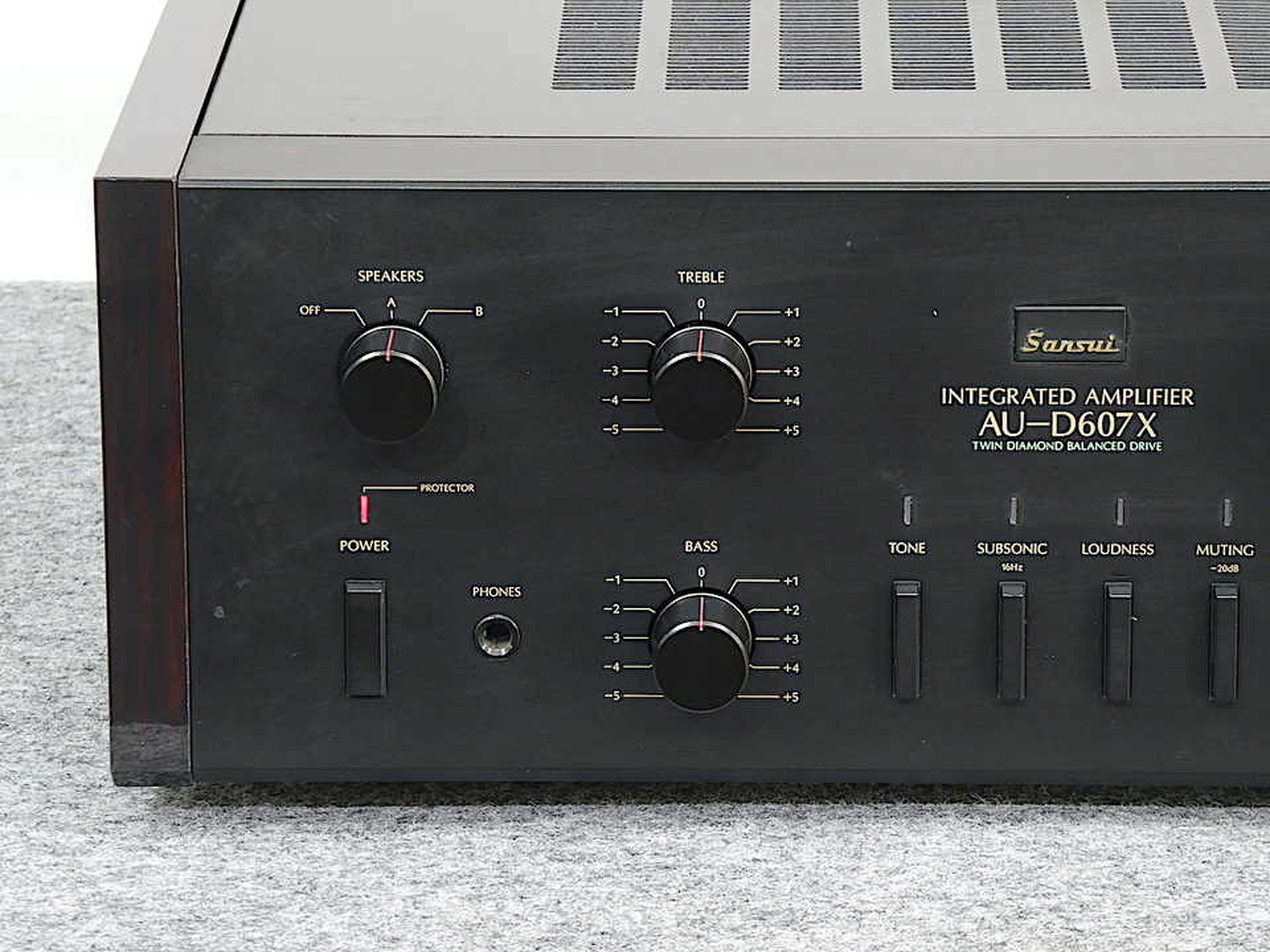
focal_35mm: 160
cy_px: 476
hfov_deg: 12.3
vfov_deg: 9.3
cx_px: 635
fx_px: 5870
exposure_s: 1/3.2
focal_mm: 28.7
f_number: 5.5
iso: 200
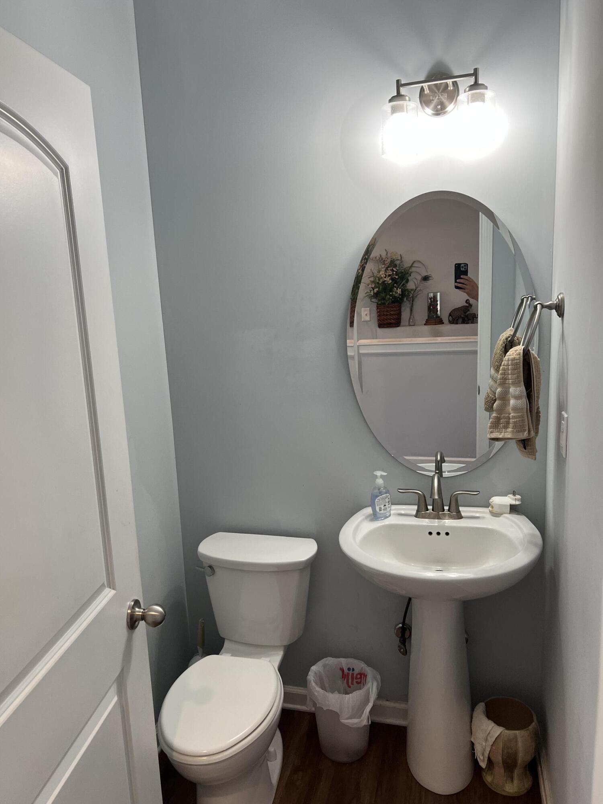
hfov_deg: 53.1
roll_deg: +2.4
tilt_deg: -12.1
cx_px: 302
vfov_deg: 67.3
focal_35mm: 26
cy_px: 402
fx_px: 604
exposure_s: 1/120
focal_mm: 5.7
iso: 80
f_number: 1.5
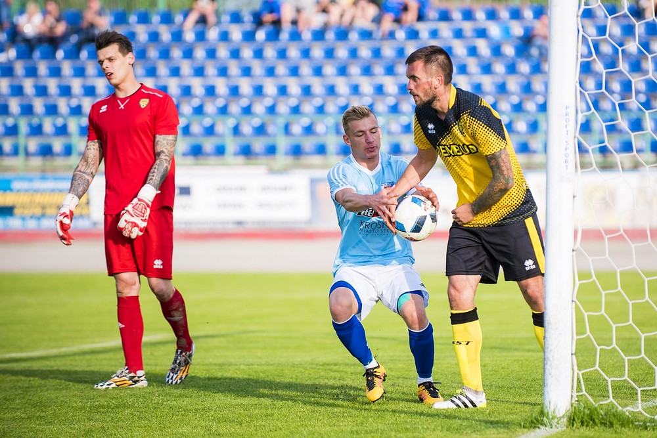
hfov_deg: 11.4
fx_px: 3285
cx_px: 328
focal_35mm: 180
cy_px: 219
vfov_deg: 7.6
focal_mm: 180
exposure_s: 1/1600
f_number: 2.8
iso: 320
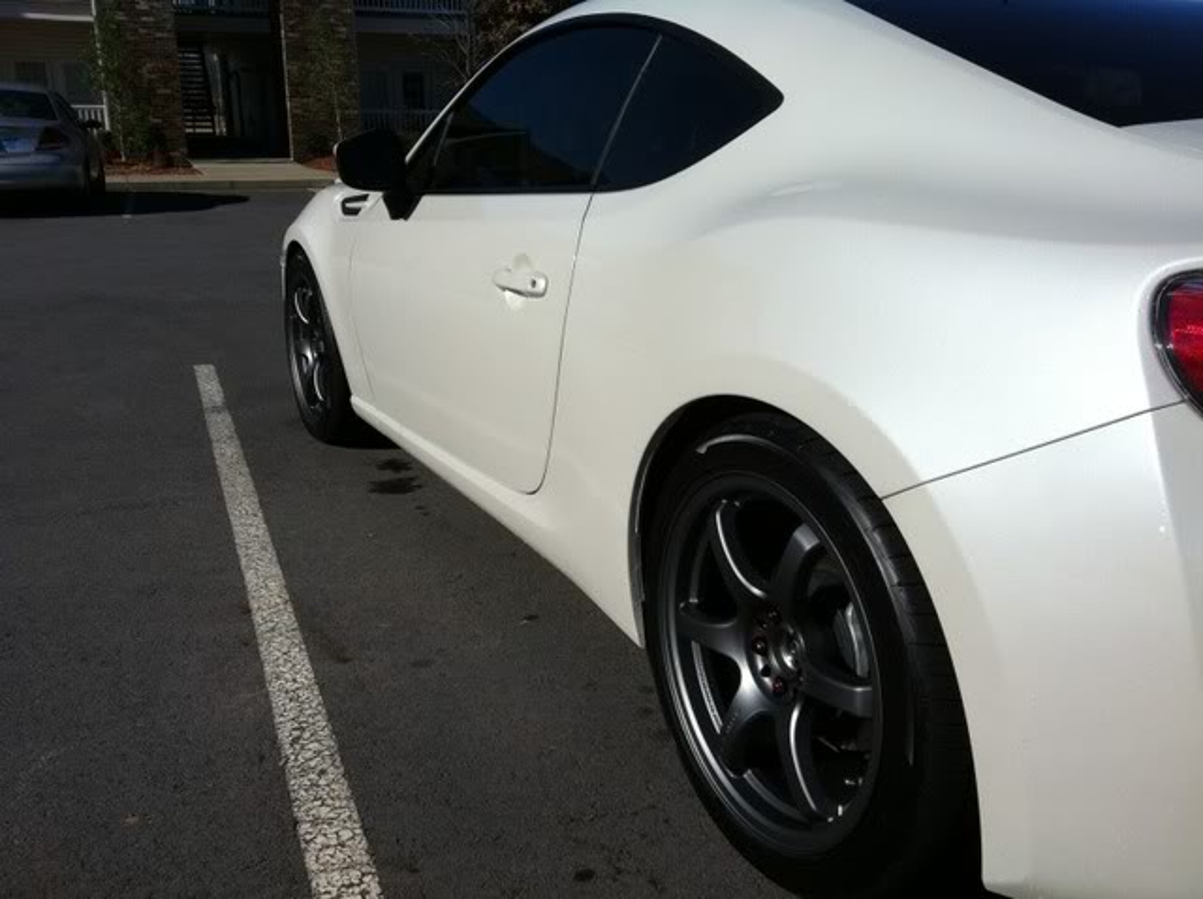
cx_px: 602
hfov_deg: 52.7
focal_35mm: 35
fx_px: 1215
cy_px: 450
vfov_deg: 40.6
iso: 80
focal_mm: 3.9
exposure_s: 1/3352
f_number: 2.8
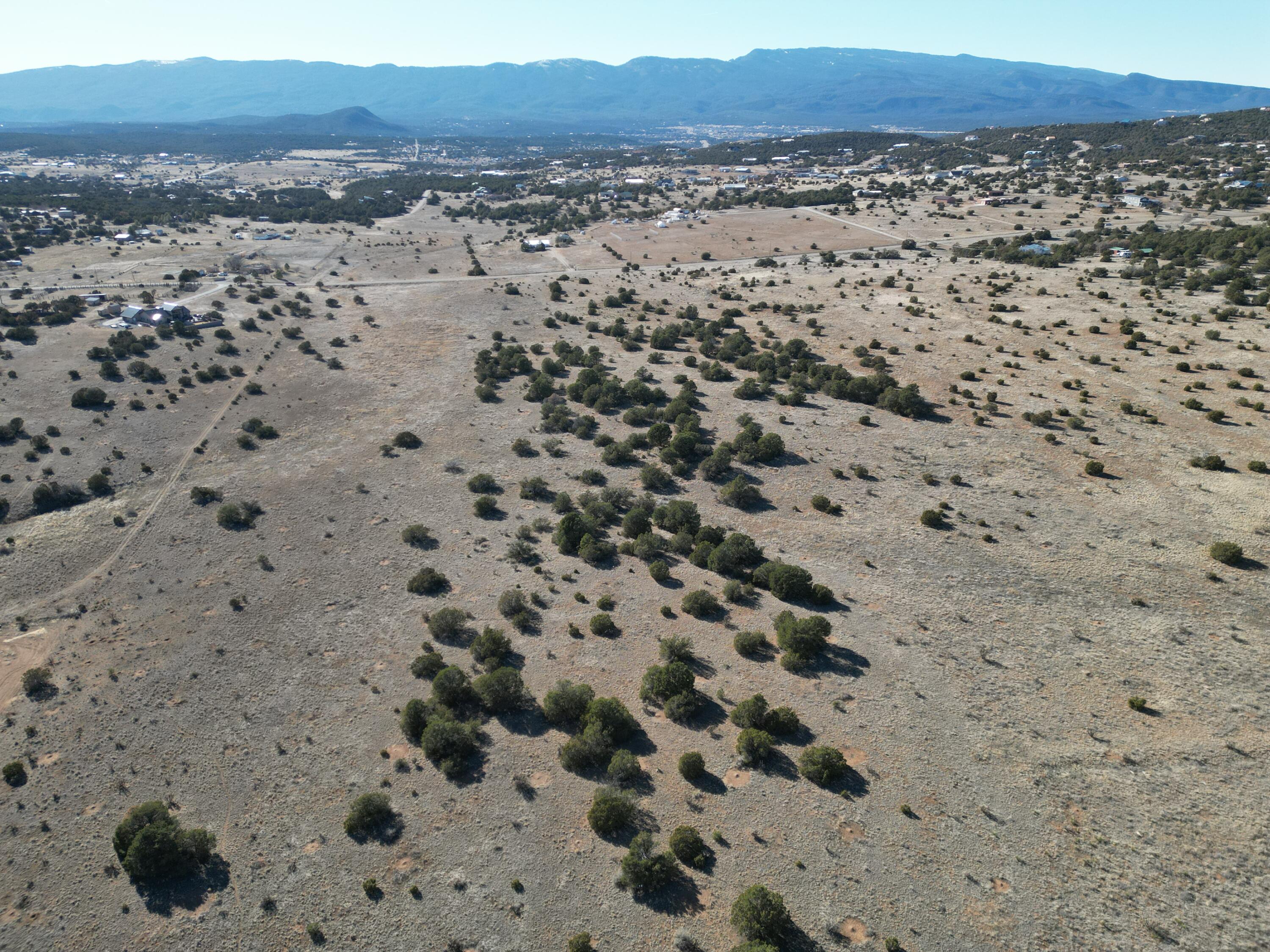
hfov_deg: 71.6
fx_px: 881
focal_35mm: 24
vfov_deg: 56.8
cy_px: 476
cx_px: 635
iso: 200
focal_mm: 6.72
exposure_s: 1/2000
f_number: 1.7
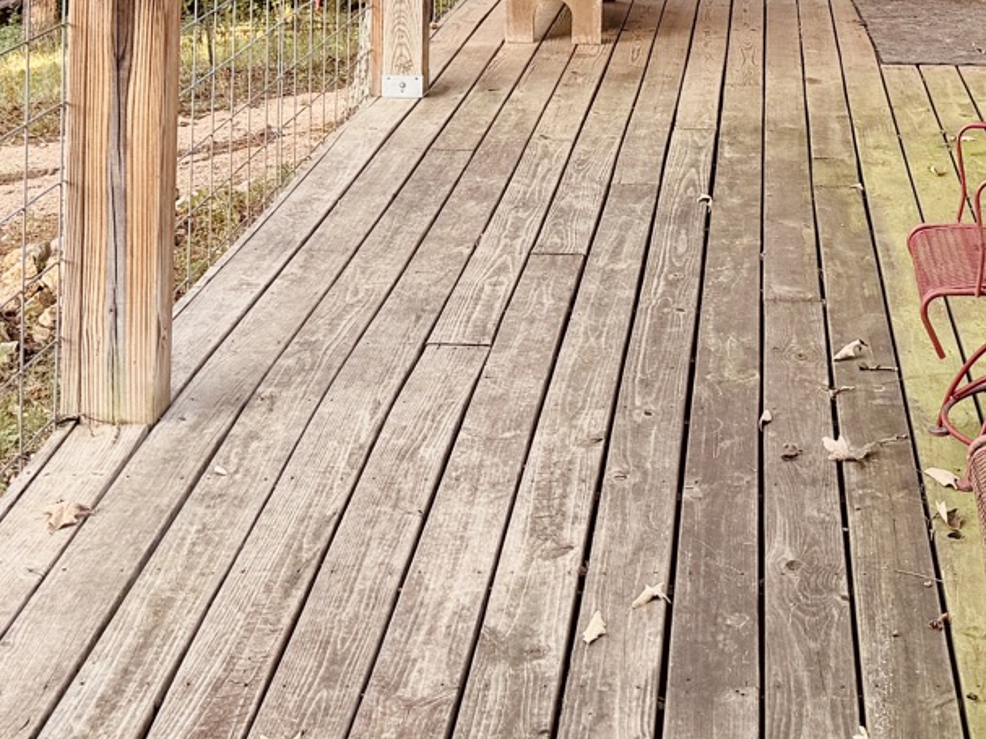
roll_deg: -1.0
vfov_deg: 17.3
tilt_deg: -4.1
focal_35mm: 81
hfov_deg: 23.7
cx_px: 825
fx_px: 2307
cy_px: -179
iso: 80
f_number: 1.78
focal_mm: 6.76
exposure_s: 1/200
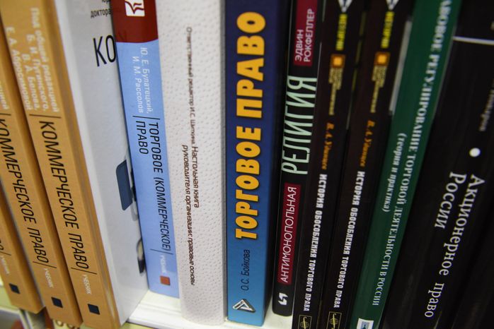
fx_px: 398
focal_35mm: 29
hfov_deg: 63.6
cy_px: 164
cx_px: 247
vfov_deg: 45.0
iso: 3200
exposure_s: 1/80
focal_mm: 29
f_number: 5.6
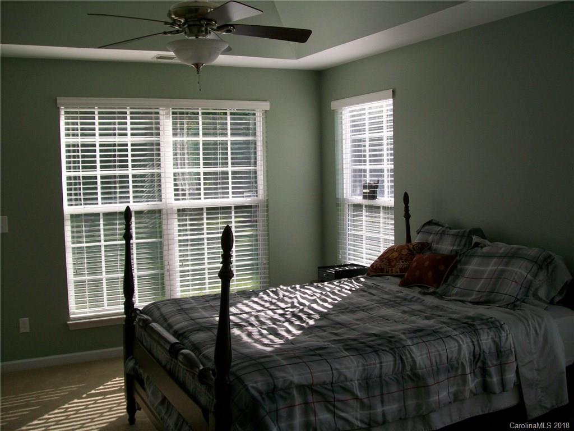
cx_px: 287
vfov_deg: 39.7
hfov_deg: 51.4
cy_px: 216
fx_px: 597
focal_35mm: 36
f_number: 2.7
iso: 64
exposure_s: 1/200
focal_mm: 6
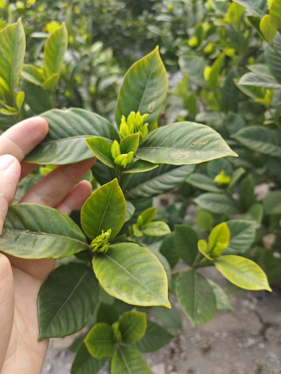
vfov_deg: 73.9
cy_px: 187
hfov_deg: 58.9
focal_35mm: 23
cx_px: 140
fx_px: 249
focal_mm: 5.43
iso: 50
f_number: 1.8
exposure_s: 1/292
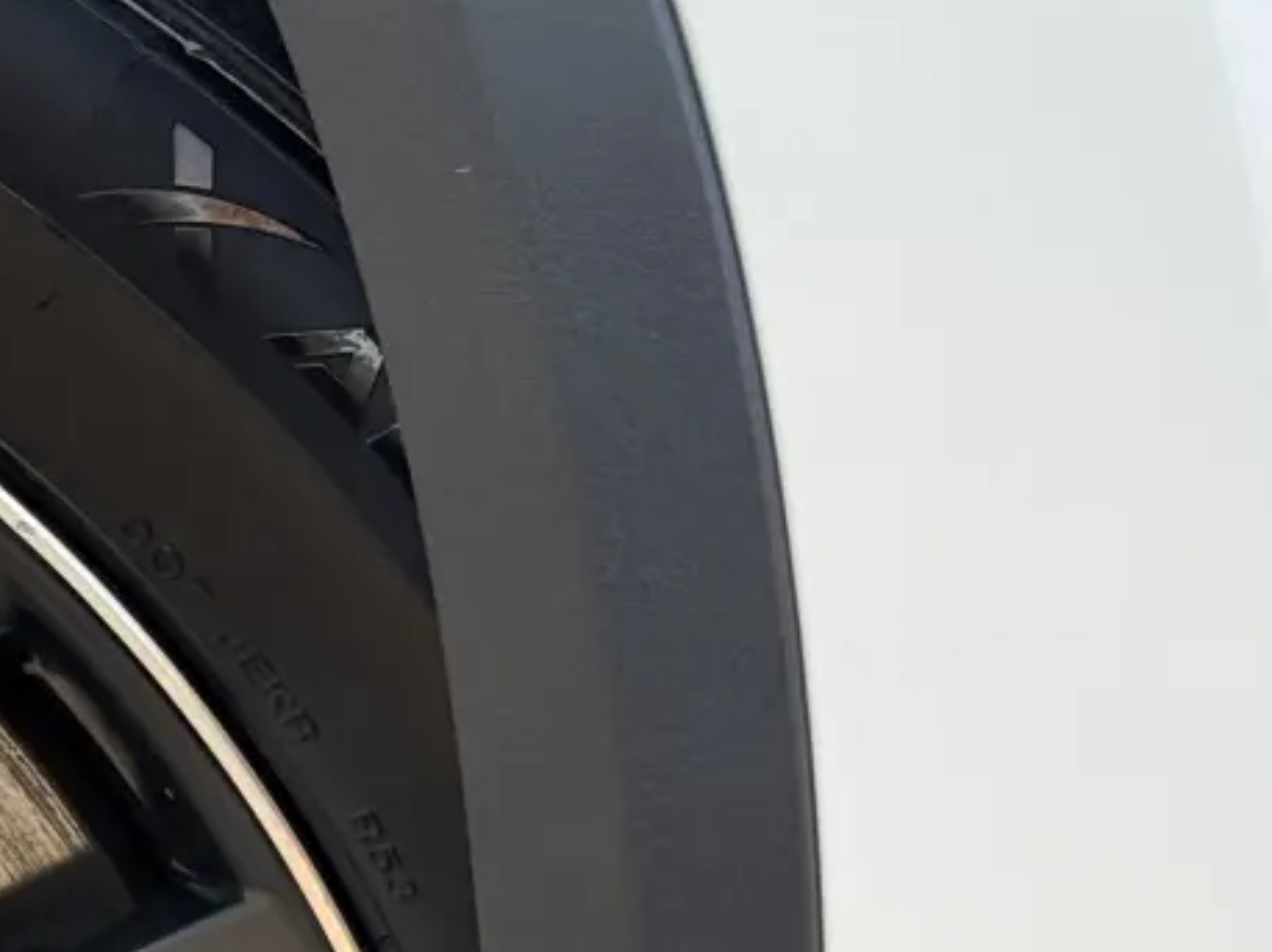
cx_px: -700
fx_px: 5546
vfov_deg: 9.7
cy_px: 1074
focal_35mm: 151
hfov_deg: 12.4
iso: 160
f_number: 1.78
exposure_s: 1/242
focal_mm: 6.76
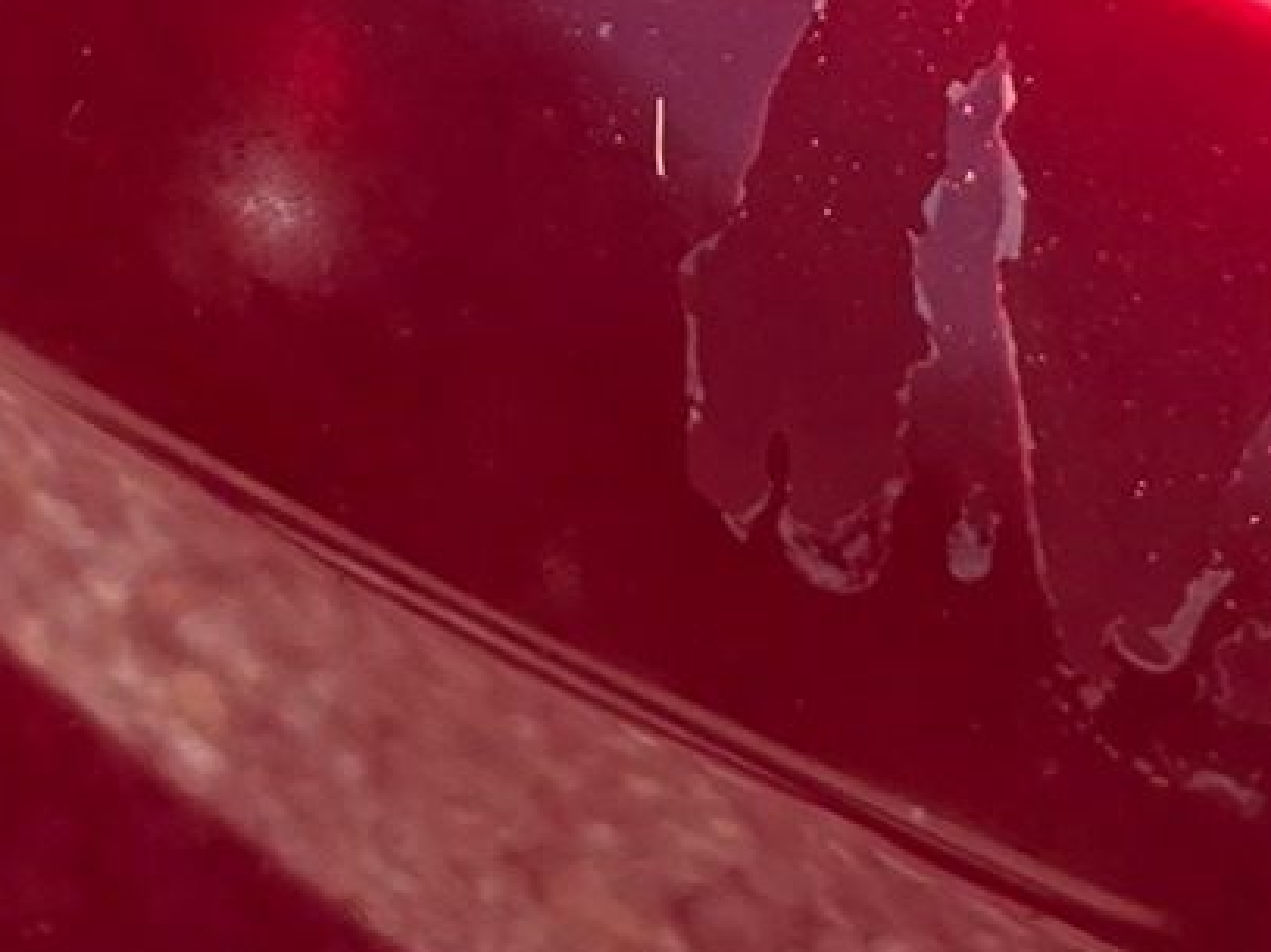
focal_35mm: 114
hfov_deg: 16.7
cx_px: -131
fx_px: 4185
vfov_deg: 11.0
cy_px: -1311
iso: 64
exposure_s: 1/2277
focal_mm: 6.5
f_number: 1.4
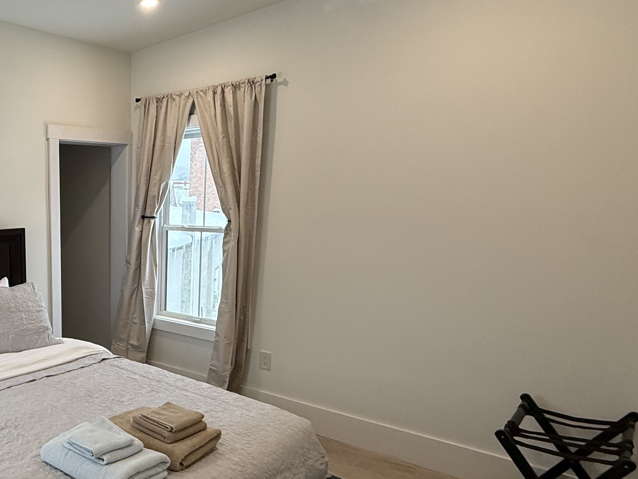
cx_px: 51
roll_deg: +0.4
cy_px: 273
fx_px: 535
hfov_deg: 53.1
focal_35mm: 29
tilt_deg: -7.5
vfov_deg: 48.1
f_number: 2.2
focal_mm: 2.22
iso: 160
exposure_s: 1/120
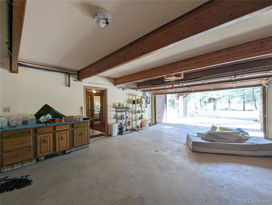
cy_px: 102
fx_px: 102
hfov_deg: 106.1
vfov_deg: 90.1
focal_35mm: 13
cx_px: 136
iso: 48
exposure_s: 1/43.7
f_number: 2.2
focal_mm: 1.95
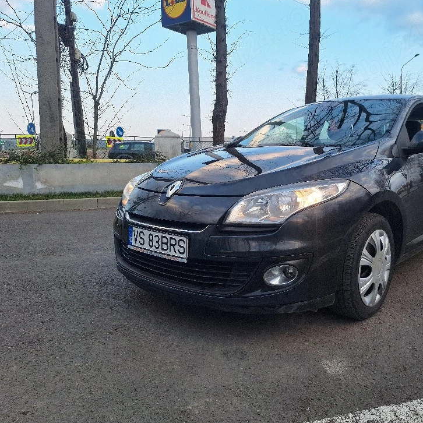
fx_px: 387
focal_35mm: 28
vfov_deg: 57.3
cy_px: 210
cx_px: 282
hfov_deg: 56.1
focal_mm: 5.54
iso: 40
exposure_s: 1/222
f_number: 1.8
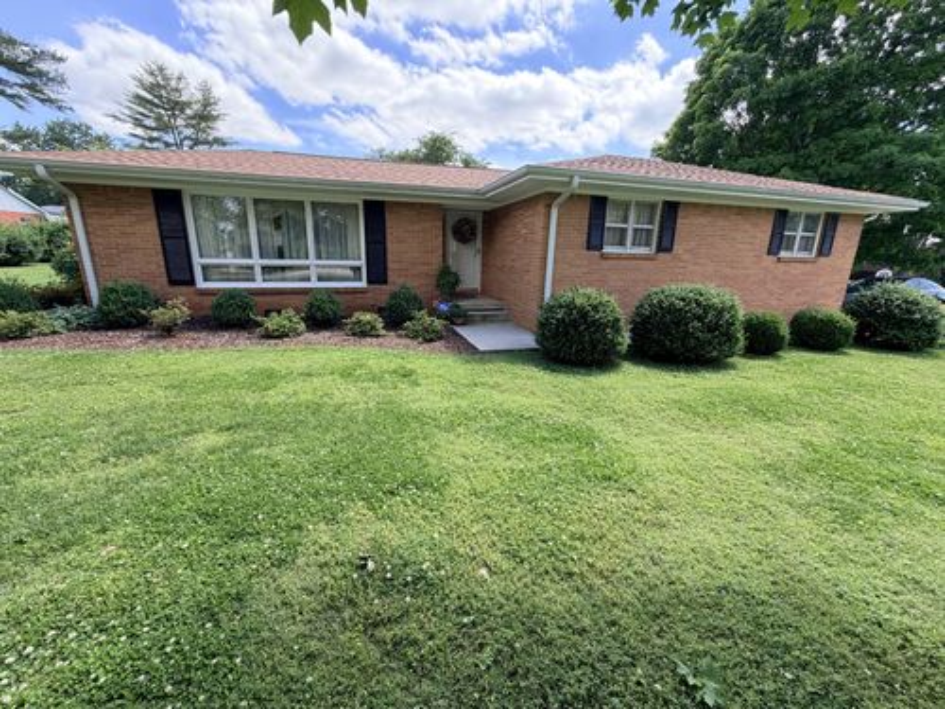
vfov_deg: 85.7
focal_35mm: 14
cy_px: 354
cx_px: 472
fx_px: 382
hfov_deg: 102.1
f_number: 2.2
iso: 64
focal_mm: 2.22
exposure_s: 1/433
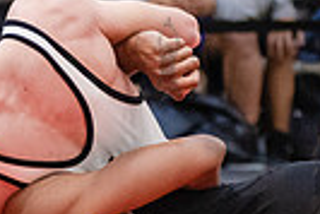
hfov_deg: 5.9
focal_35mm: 348
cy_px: 174
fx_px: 3097
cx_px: -144
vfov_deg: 4.0
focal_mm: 80
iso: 4000
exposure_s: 1/400
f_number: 3.5
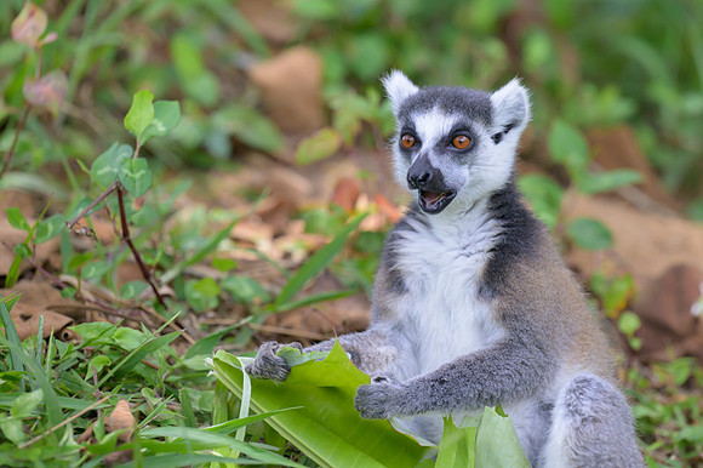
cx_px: 406
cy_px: 198
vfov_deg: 7.4
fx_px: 3602
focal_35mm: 185
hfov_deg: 11.1
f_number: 4
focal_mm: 160
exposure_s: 1/2000
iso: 1250
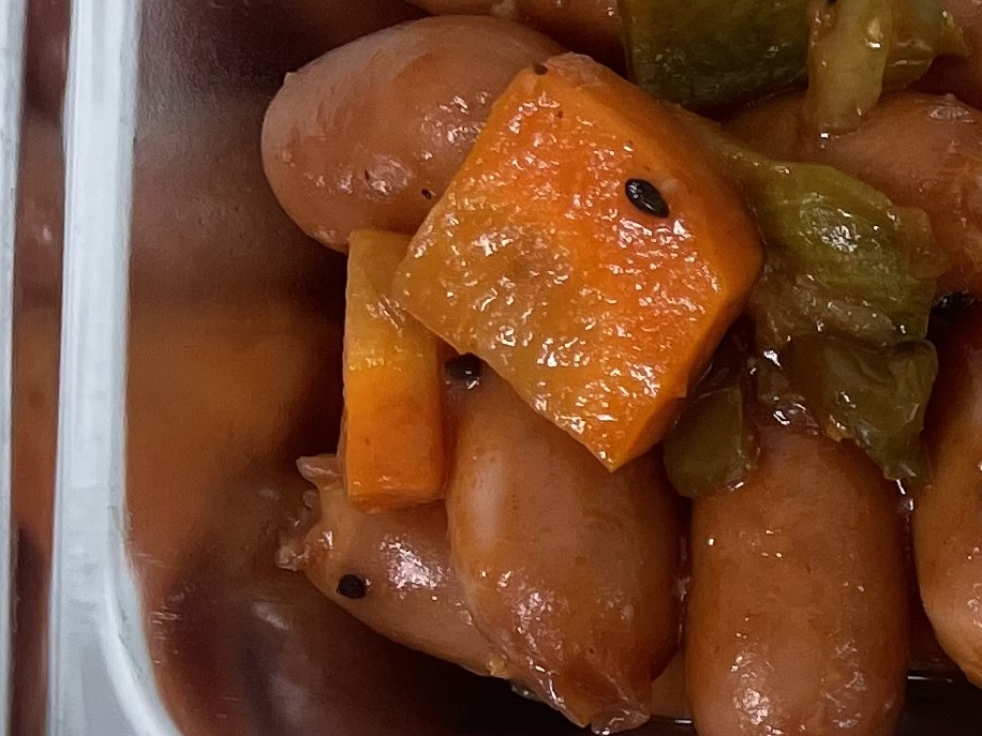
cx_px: 2085
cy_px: 1155
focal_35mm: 110
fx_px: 3121
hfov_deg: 14.3
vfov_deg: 12.7
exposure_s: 1/121
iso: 100
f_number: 1.6
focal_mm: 5.1
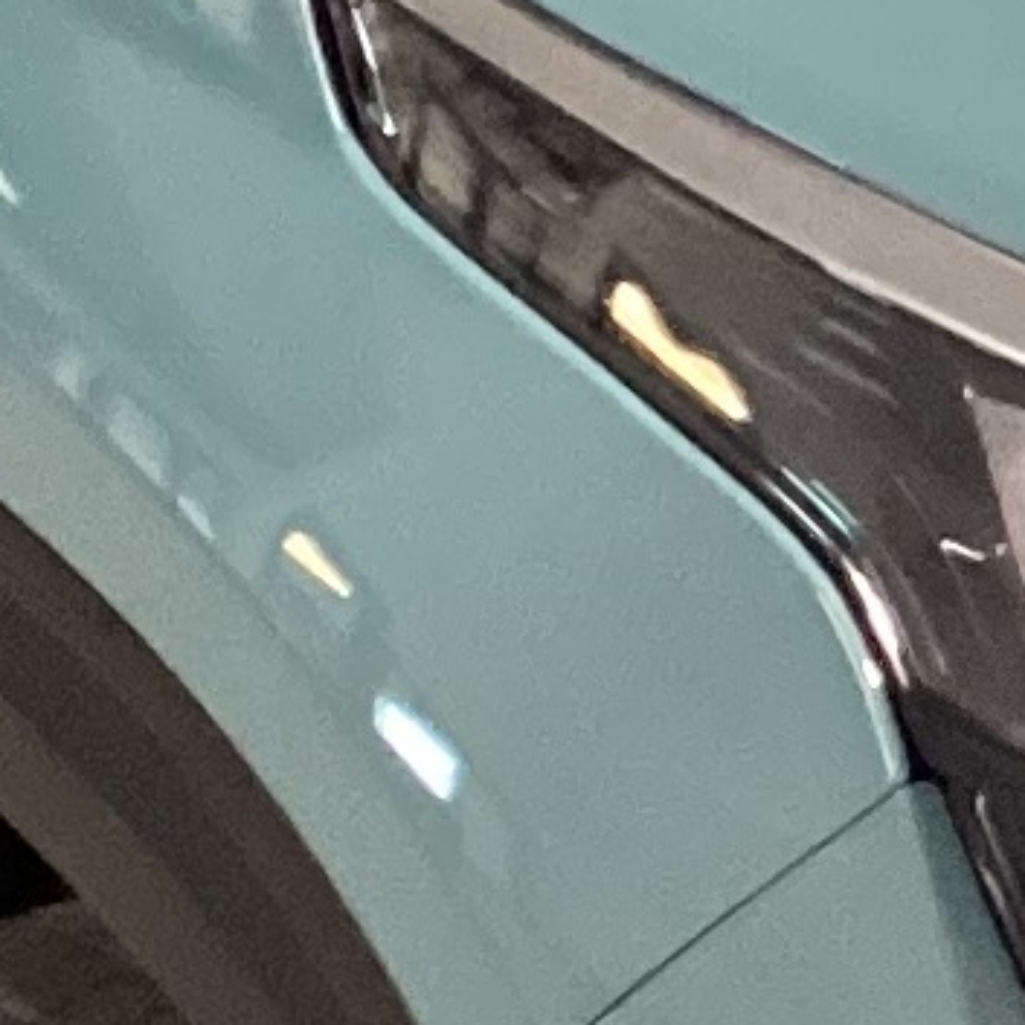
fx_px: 8476
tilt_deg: -21.7
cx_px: 1780
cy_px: 287
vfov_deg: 6.9
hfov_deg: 6.8
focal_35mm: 253
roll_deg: -0.4
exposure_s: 1/50
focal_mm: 3.3
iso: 320
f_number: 2.4
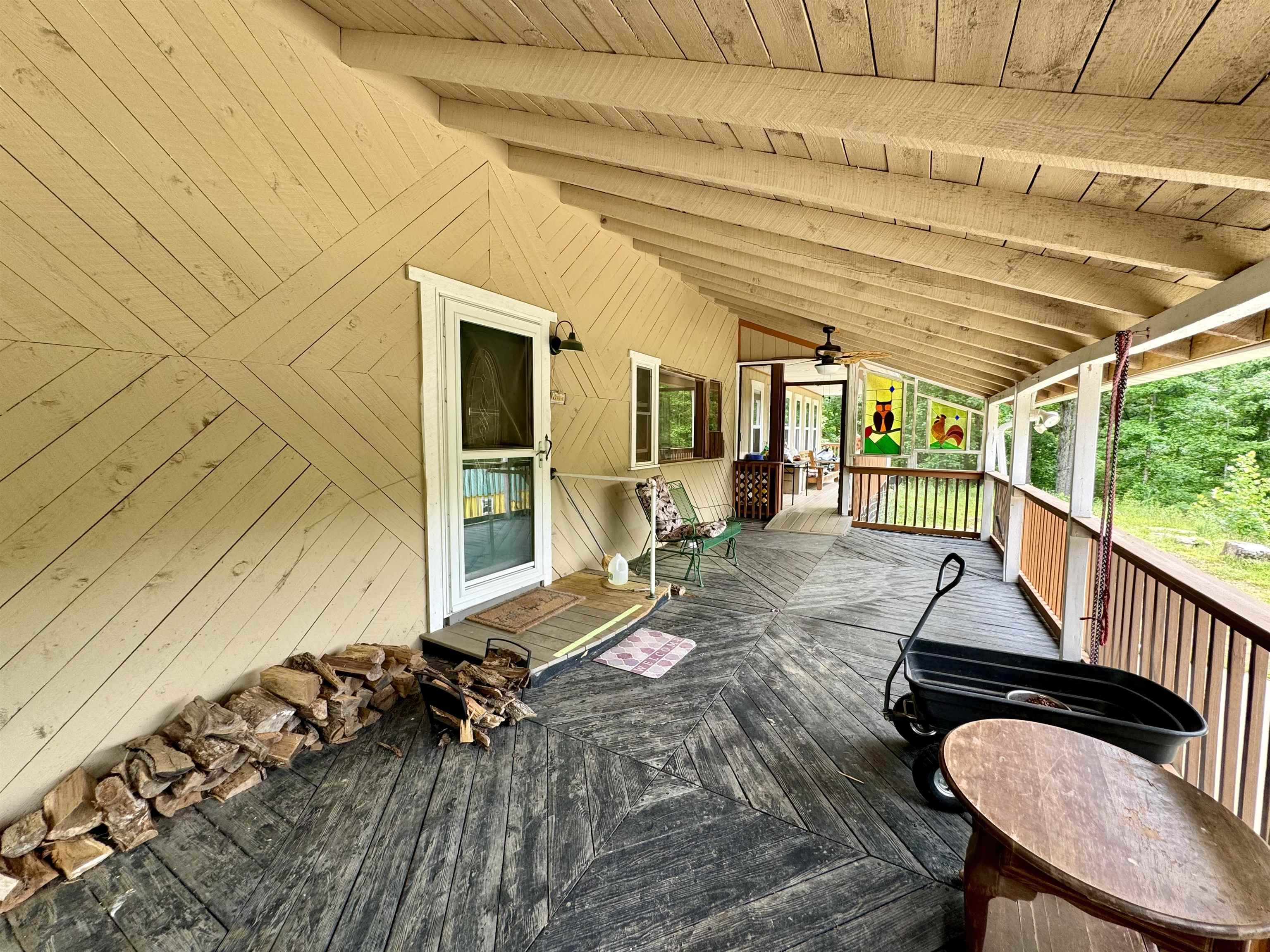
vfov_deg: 85.7
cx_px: 635
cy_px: 476
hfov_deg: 102.1
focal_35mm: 14
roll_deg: -0.3
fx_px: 514
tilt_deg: -5.1
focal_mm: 2.22
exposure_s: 1/99
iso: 50
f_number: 2.2
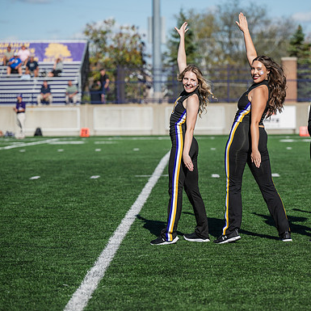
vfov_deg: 12.4
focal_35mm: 141
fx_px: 1433
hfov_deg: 12.4
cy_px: 156
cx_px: 223
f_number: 3.2
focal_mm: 110
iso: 80
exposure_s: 1/1600
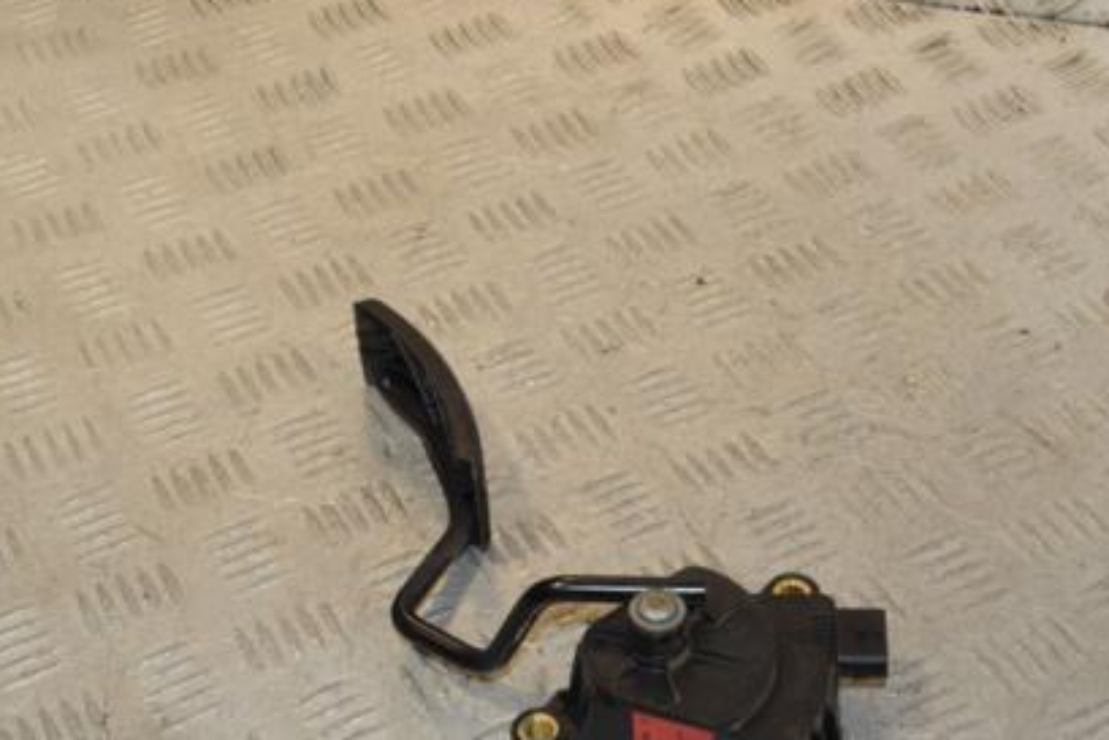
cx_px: 588
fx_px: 2034
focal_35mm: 66
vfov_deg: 20.5
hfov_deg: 30.5
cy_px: 523
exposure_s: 1/200
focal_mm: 30
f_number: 8
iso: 800
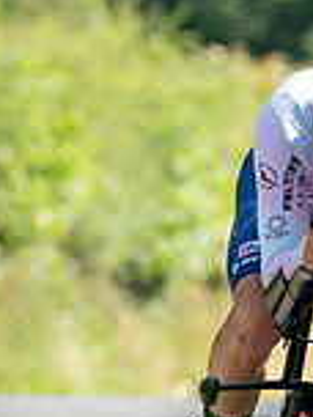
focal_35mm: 1262
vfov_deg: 1.6
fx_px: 15215
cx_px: 358
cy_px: 535
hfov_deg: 1.2
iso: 320
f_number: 4
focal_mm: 200
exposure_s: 1/800
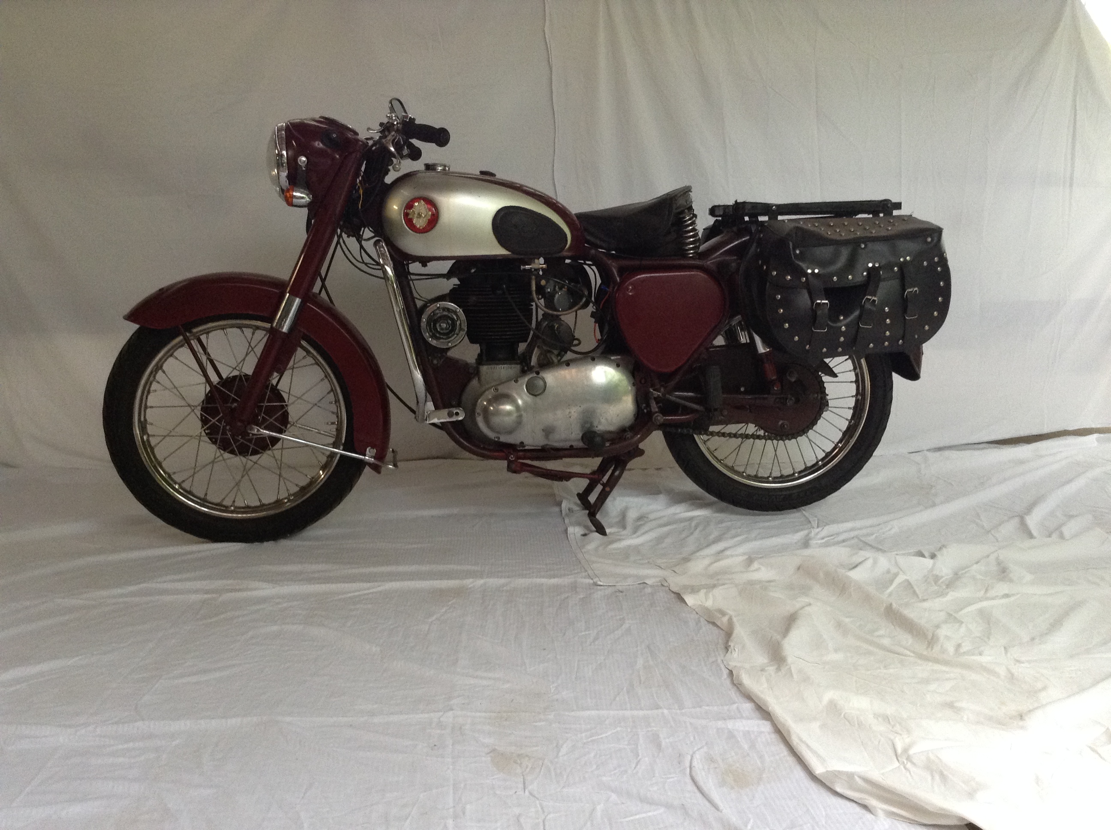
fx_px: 1058
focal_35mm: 33
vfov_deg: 42.8
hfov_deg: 55.4
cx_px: 556
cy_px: 415
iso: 100
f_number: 2.4
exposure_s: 1/24
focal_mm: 3.3
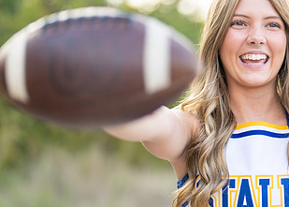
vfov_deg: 14.2
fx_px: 829
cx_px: 253
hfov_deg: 19.4
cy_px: 106
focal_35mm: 101
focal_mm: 50
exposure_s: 1/800
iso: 100
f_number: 1.2
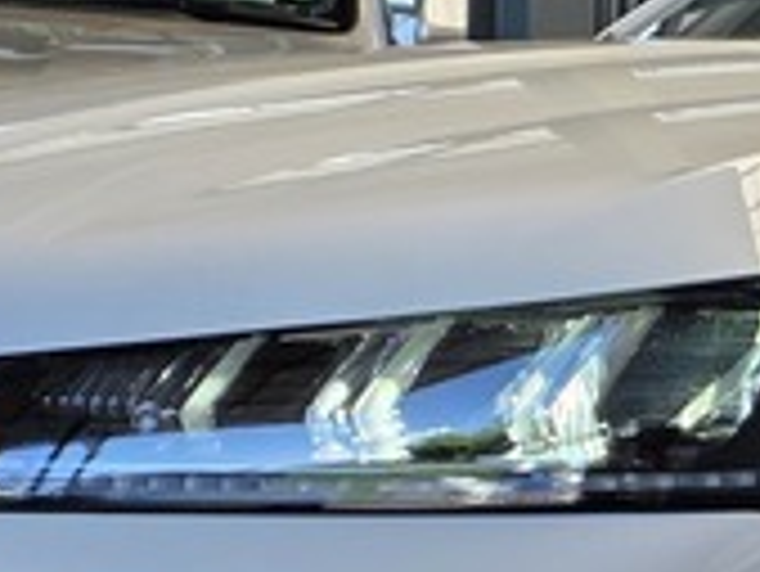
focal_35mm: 139
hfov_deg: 13.6
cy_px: 622
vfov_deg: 10.6
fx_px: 3054
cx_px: 1021
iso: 40
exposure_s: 1/359
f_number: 1.7
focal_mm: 6.25
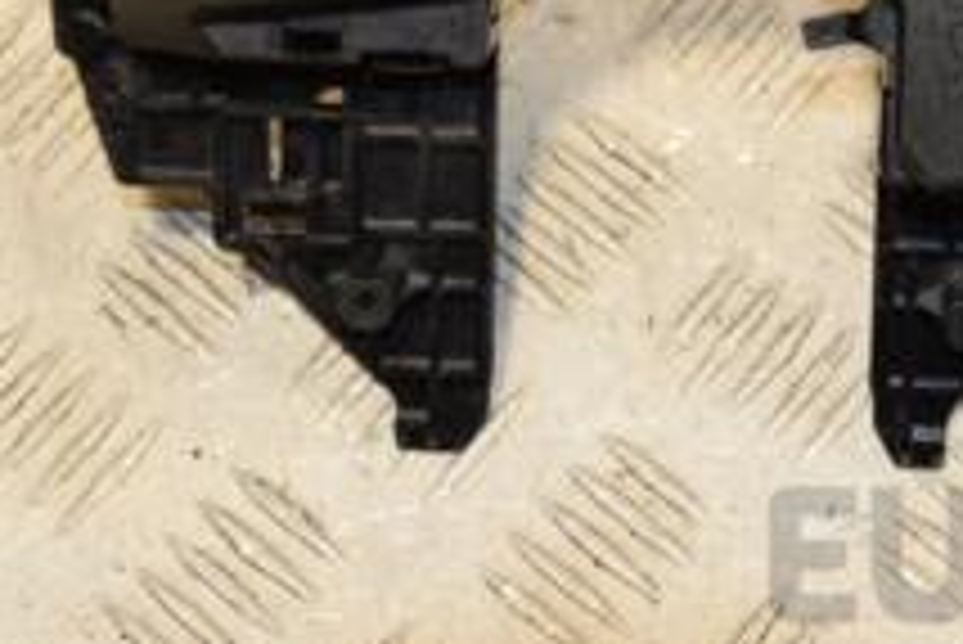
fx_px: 3373
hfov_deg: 16.2
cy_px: -45
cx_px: 684
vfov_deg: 10.8
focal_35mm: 126
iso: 800
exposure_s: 1/200
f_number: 6.3
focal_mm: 30
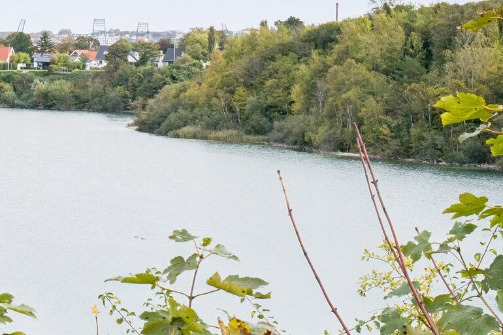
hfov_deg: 12.7
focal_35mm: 152
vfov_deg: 9.0
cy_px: 83
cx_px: -289
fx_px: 2123
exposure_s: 1/160
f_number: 11
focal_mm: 39
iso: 500
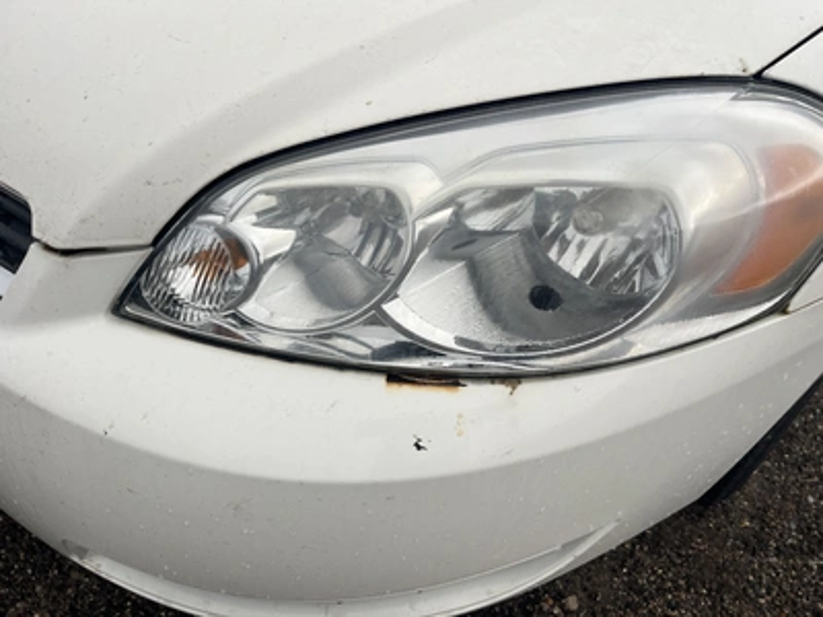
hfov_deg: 67.3
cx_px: 412
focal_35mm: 26
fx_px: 618
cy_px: 308
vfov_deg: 53.1
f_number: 1.6
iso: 50
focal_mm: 5.1
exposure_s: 1/497
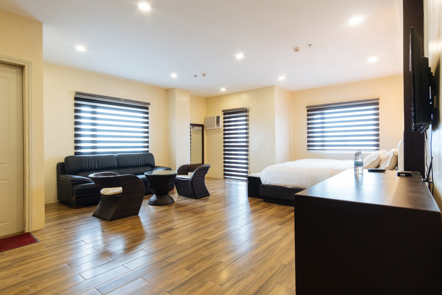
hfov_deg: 90.0
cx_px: 221
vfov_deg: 67.4
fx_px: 221
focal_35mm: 18
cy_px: 148
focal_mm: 12
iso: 1000
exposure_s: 1/6
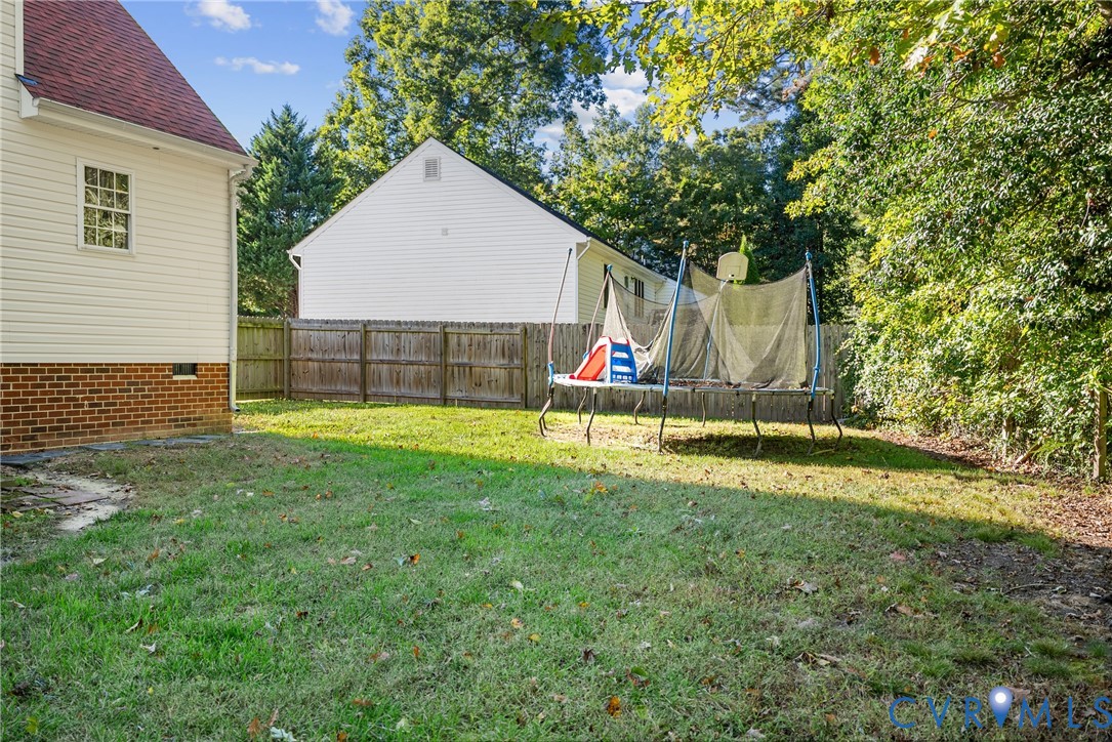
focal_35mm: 29
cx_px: 556
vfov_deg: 45.0
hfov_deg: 63.6
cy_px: 371
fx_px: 896
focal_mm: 29
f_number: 4
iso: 100
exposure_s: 1/100
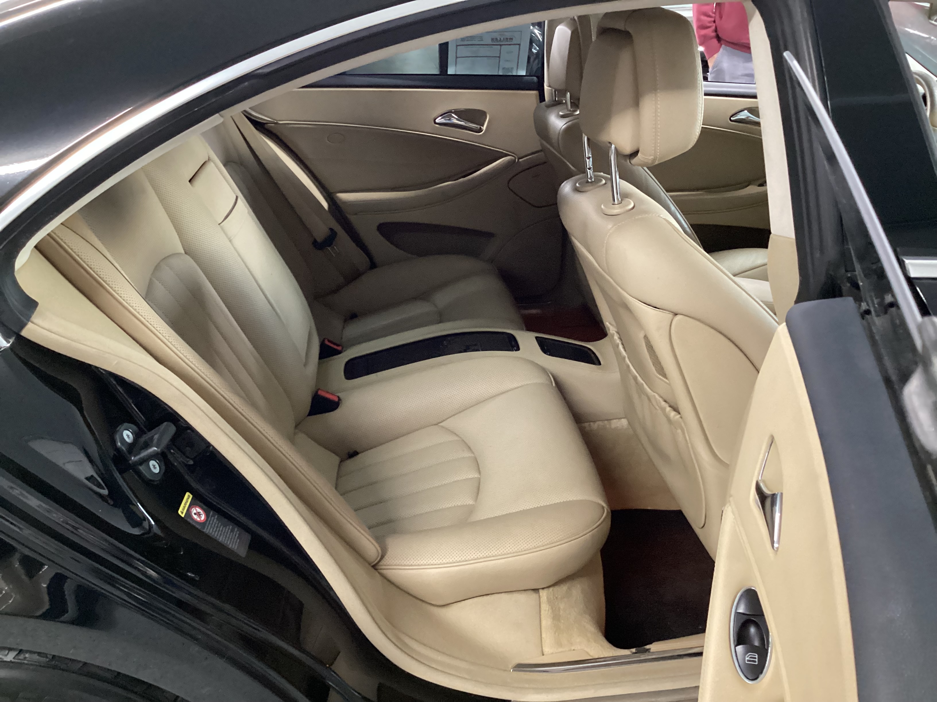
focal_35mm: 31
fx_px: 839
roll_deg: +0.8
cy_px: 351
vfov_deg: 45.4
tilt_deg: -26.9
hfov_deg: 58.4
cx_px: 468
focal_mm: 3.3
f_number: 2.4
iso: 500
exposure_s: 1/25
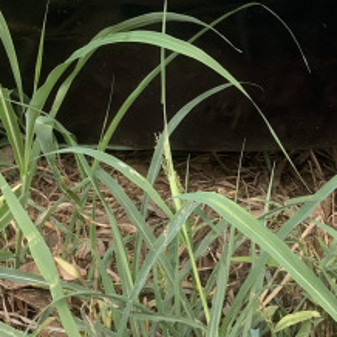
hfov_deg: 15.9
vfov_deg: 15.8
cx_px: 308
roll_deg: +5.8
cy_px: -9
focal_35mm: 108
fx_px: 1190
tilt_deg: -24.7
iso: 25
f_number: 1.8
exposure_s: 1/122
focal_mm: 4.25
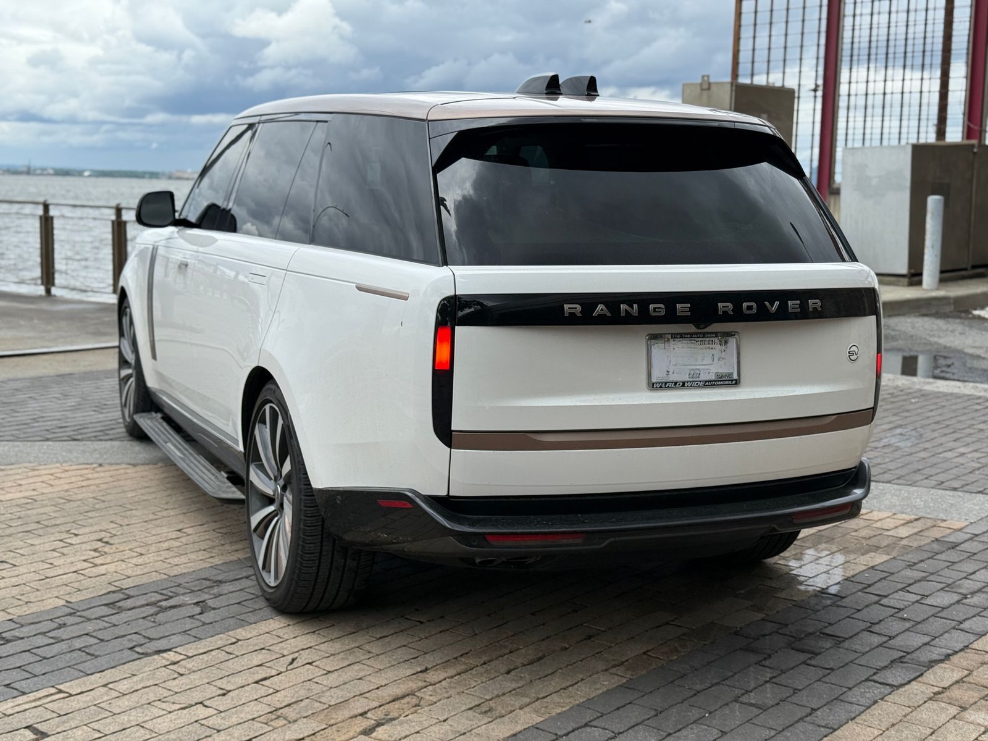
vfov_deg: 30.3
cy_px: 370
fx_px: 1370
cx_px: 494
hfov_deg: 39.7
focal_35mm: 48
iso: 64
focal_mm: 6.76
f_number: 1.78
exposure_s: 1/3534
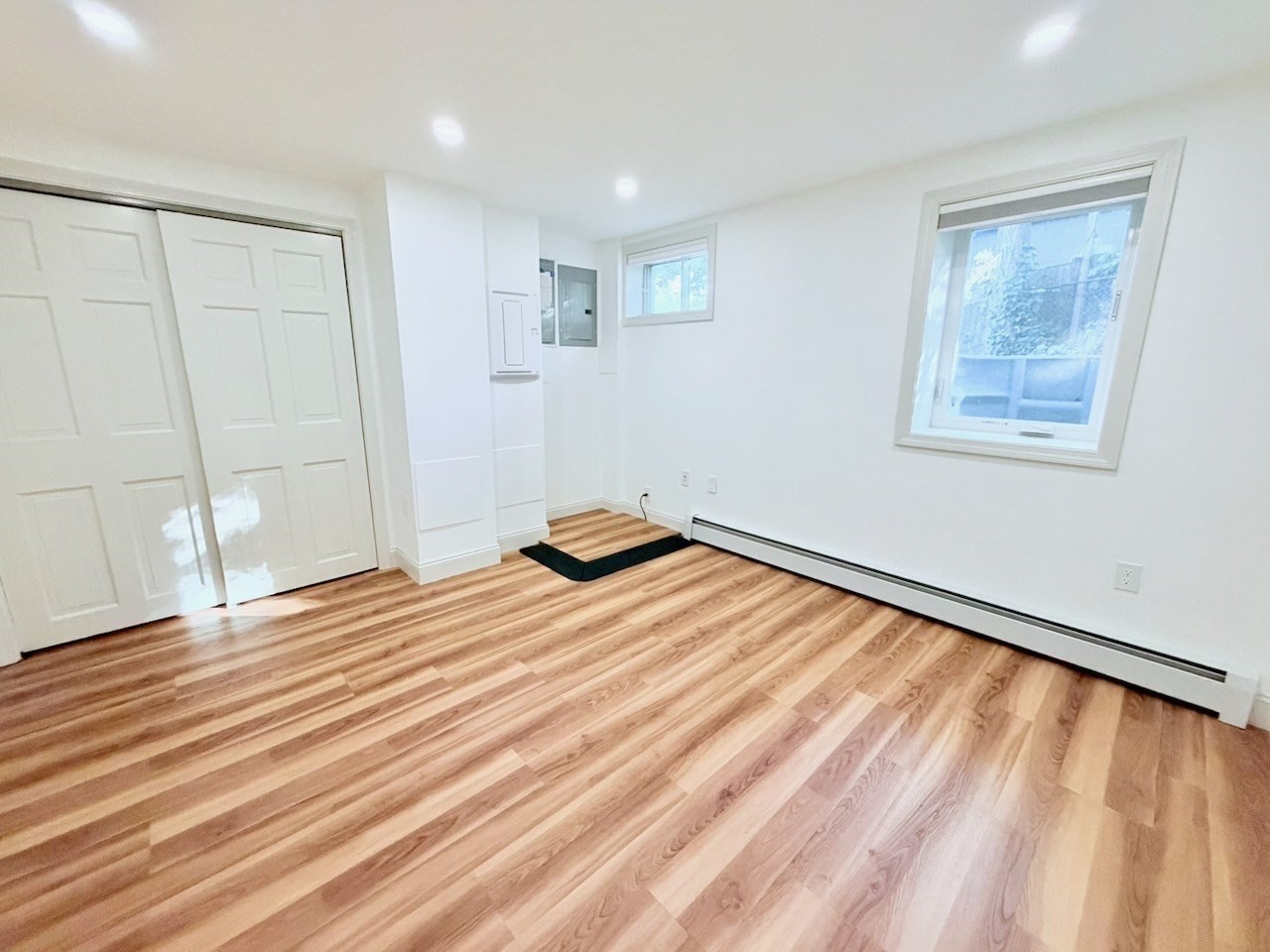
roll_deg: +0.0
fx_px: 514
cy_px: 476
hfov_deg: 102.1
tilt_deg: -13.2
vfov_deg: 85.7
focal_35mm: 14
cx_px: 635
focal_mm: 2.22
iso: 640
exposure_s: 1/60
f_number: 2.2
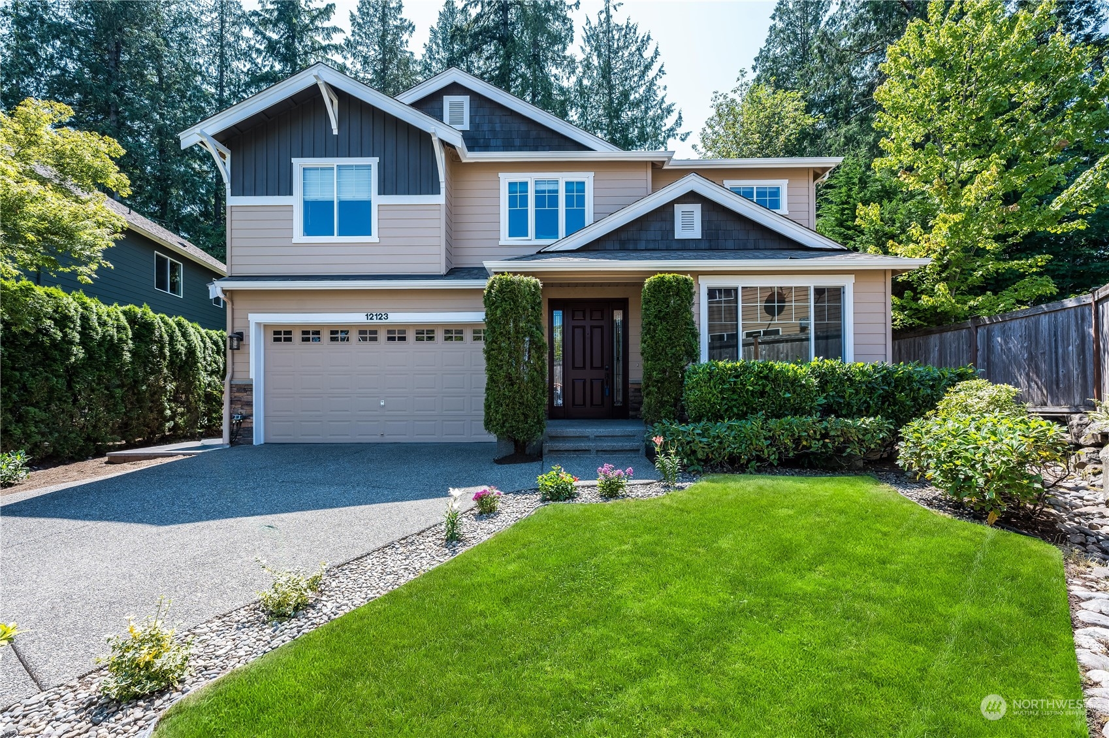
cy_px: 369
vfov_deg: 81.1
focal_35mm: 14
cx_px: 554
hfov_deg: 104.3
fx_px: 431
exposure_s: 1/80
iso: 100
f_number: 8
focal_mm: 14
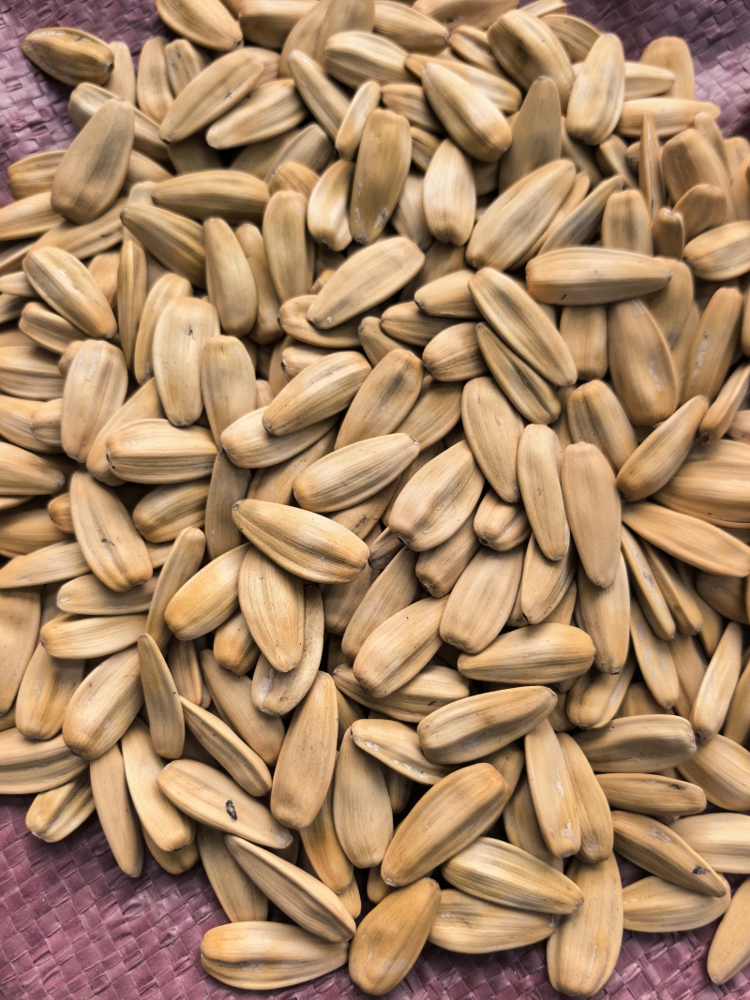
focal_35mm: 27
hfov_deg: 51.3
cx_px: 375
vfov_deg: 65.3
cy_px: 500
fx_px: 780
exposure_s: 1/1119
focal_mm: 6.98
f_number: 2
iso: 1600
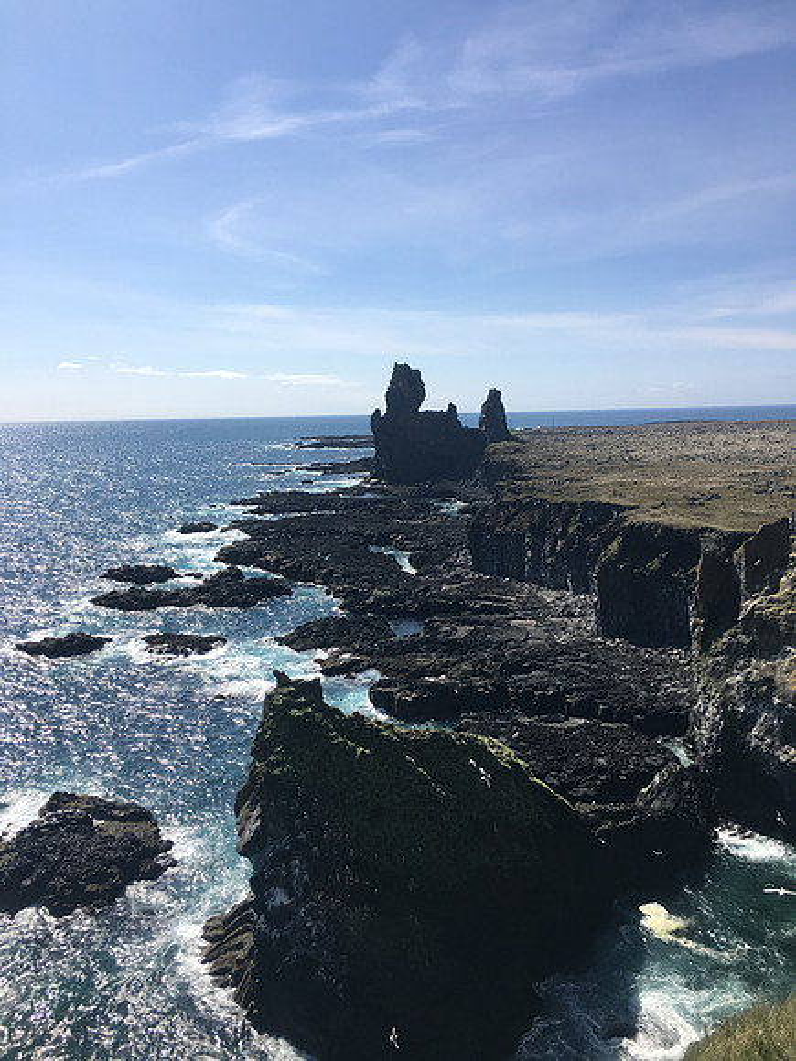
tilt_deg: -7.8
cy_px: 530
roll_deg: +1.2
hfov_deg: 48.2
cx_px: 398
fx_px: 889
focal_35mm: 29
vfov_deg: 61.7
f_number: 2.2
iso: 25
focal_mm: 4.15
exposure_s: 1/2262
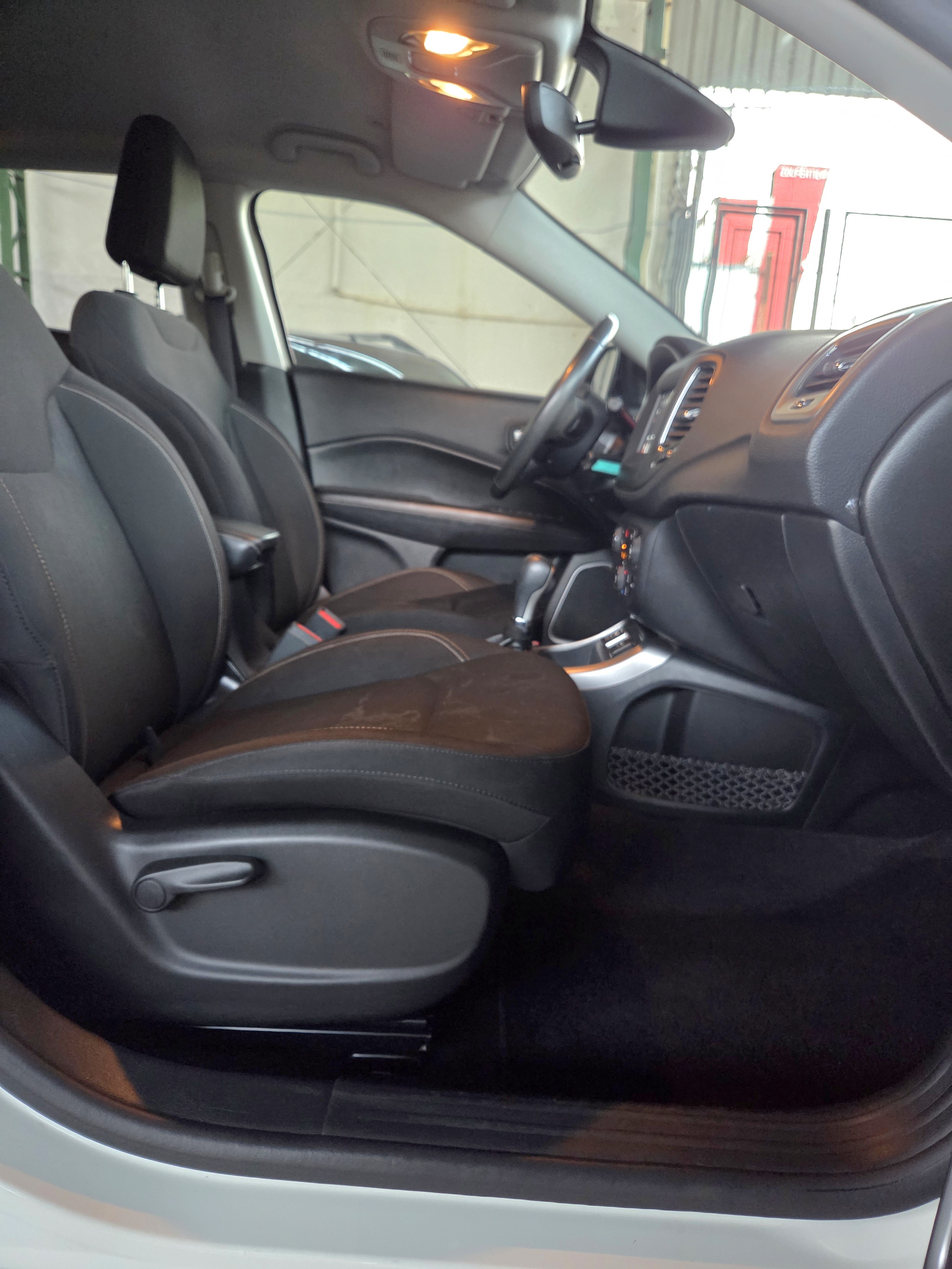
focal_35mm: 23
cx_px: 476
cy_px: 634
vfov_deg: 73.9
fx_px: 843
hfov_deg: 58.9
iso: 1600
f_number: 1.8
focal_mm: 5.4
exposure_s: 1/60.2
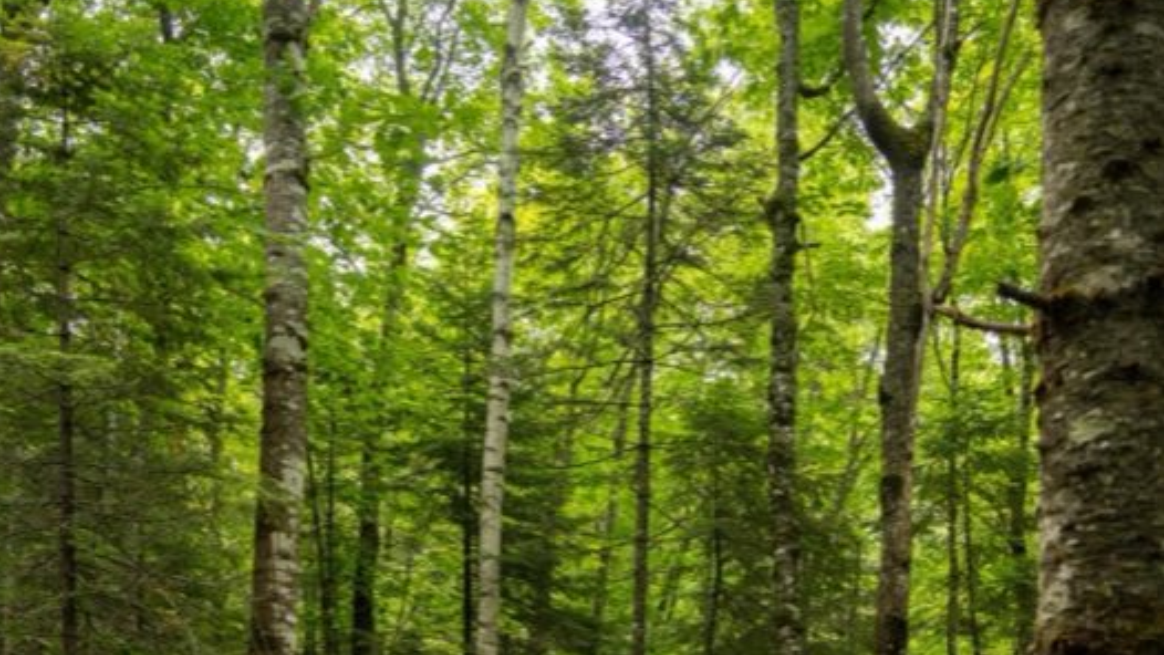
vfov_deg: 23.9
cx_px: 578
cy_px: 854
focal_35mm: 44
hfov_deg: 46.6
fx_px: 1352
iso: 800
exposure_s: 1/320
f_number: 5.6
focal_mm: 27.5
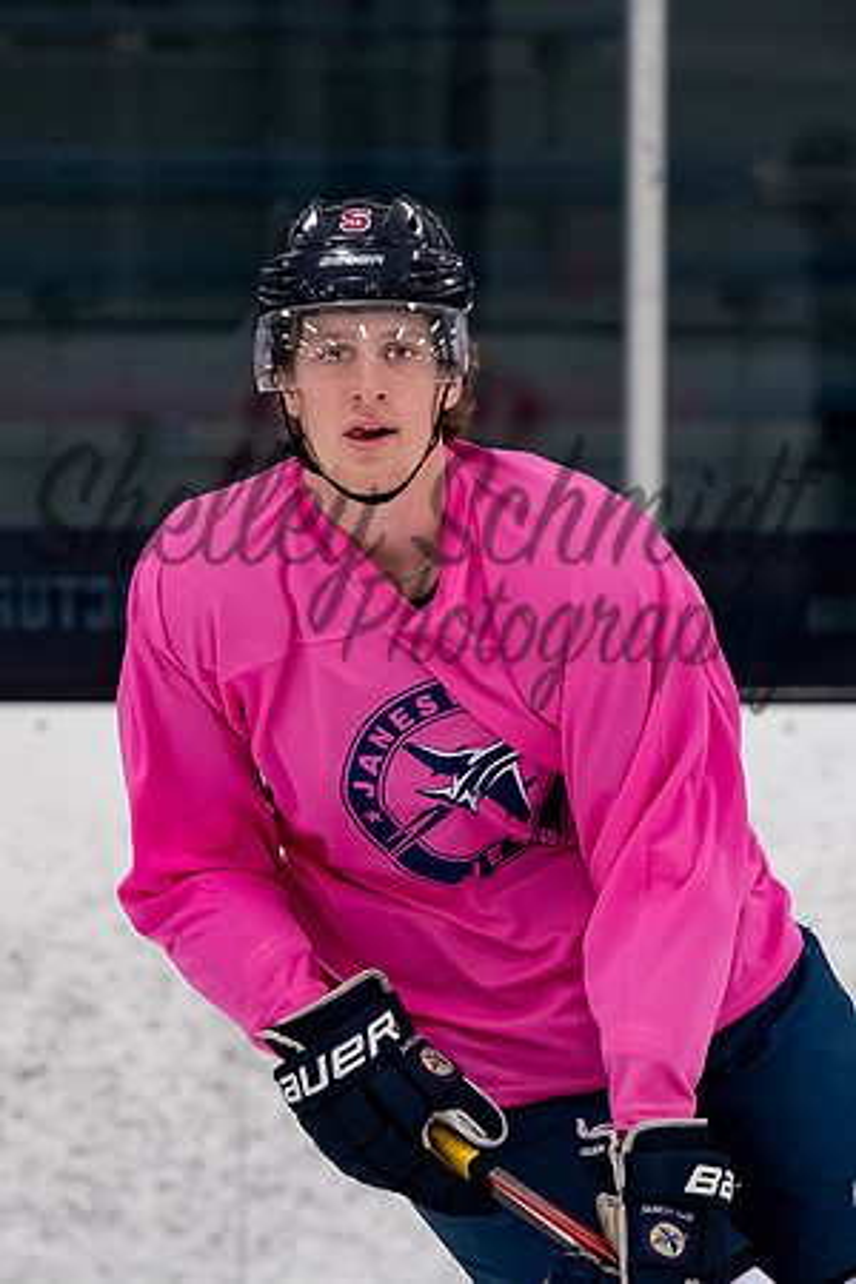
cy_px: 493
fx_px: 19777
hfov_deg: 2.5
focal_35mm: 555
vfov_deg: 3.7
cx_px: 301
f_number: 3.5
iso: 2000
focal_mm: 200
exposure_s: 1/800
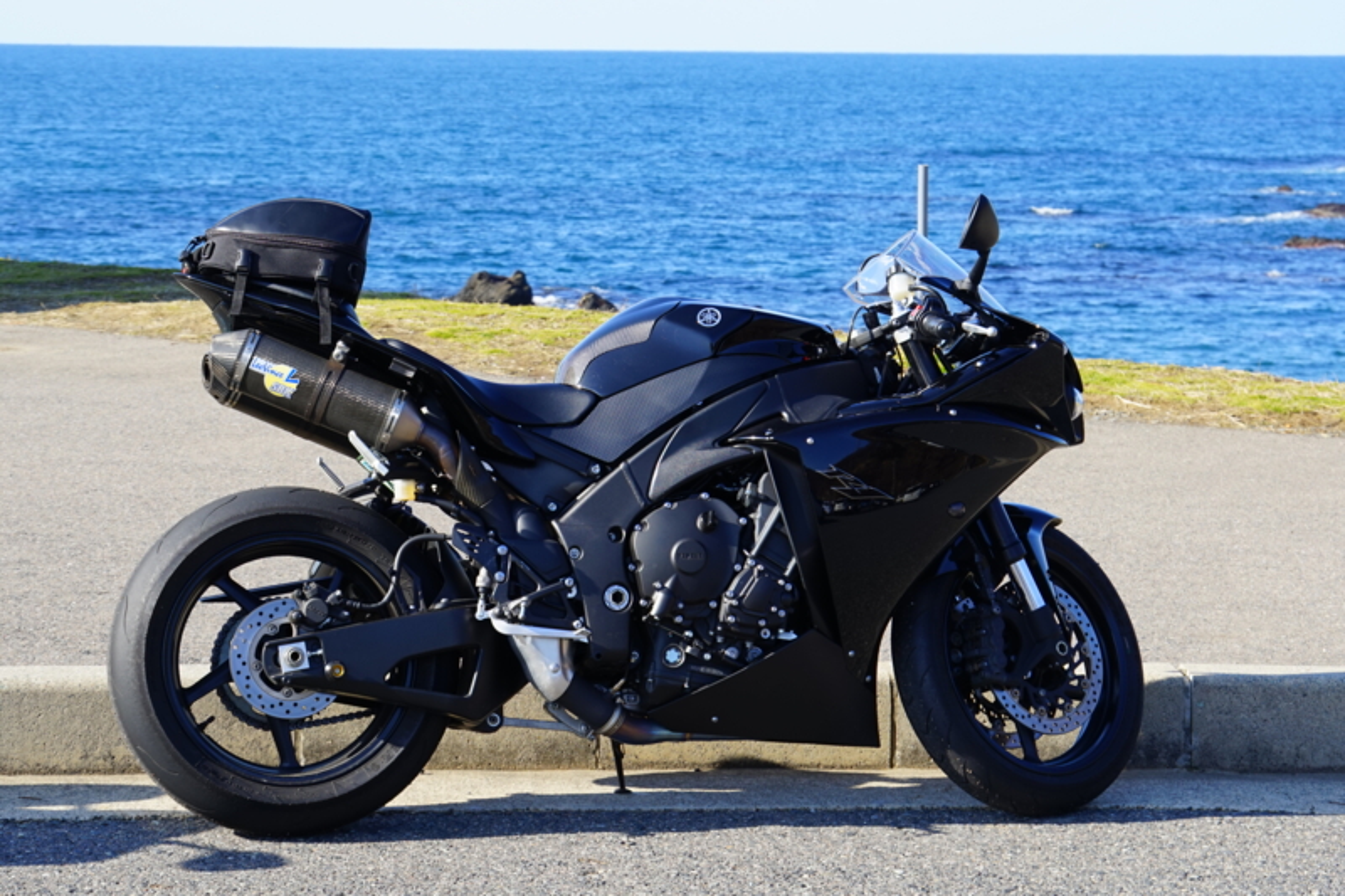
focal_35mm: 91
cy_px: 448
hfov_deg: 22.4
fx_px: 3399
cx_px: 672
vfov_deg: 15.0
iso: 100
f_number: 8
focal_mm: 61
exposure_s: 1/125
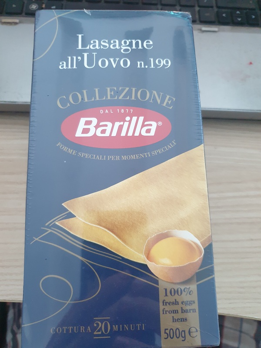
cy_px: 174
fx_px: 261
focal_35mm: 26
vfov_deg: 67.3
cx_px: 130
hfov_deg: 53.1
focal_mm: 4.3
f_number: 1.5
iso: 250
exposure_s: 1/19
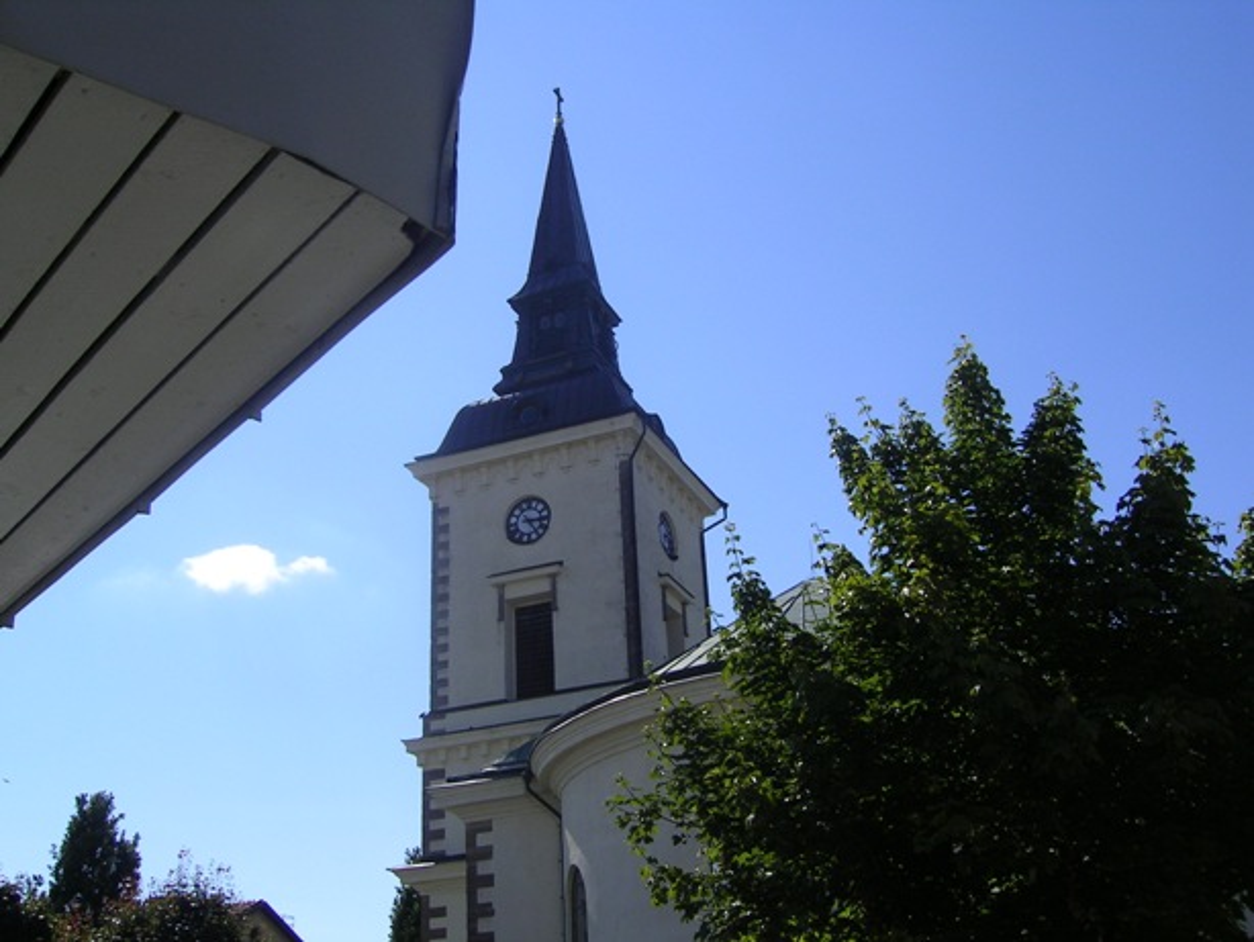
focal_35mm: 36
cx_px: 627
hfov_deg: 51.3
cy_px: 471
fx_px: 1305
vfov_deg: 39.7
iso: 50
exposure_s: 1/654
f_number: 4.8
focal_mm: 5.6
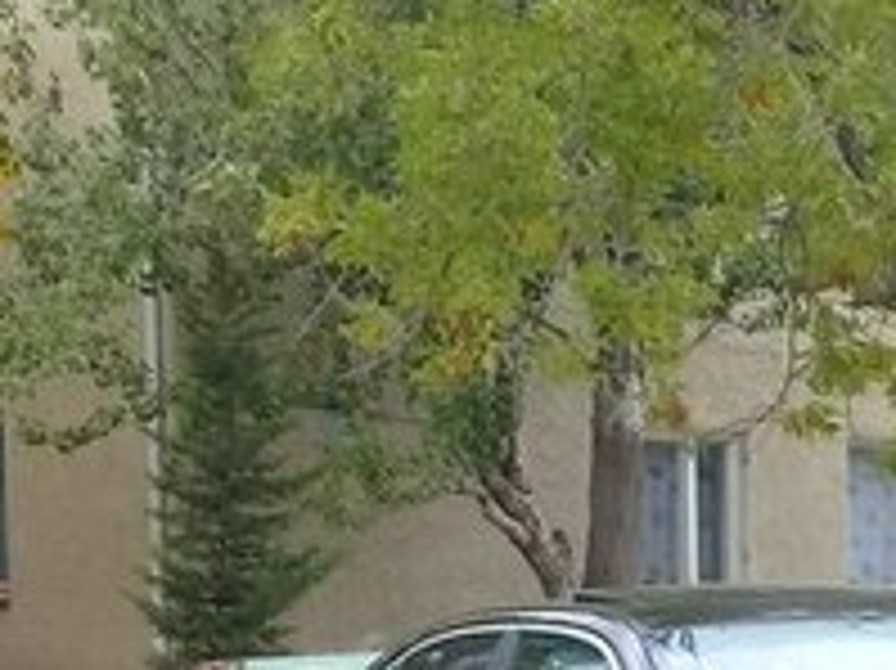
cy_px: 1005
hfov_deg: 18.5
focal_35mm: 103
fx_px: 2664
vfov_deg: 13.5
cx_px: 946
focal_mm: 3.3
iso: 64
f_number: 2.2
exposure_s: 1/50
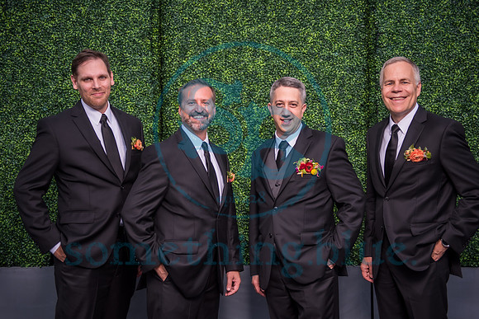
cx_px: 234
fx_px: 666
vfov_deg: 27.0
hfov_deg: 39.5
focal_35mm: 50
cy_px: 160
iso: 200
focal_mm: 48
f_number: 2.8
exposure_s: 1/1000
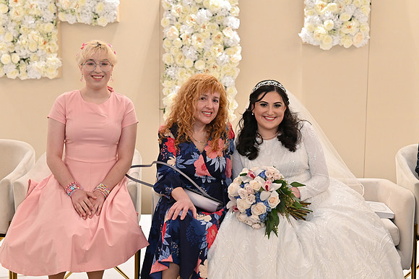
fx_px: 582
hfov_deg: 39.6
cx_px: 210
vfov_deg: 27.0
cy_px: 140
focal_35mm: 50
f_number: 4
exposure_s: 1/100
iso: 3200
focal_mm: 50
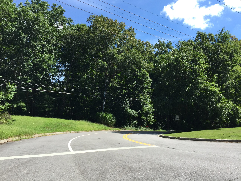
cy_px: 90
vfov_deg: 48.2
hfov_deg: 61.7
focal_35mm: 29
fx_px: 202
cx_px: 120
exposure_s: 1/879
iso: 32
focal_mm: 4.15
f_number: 2.2
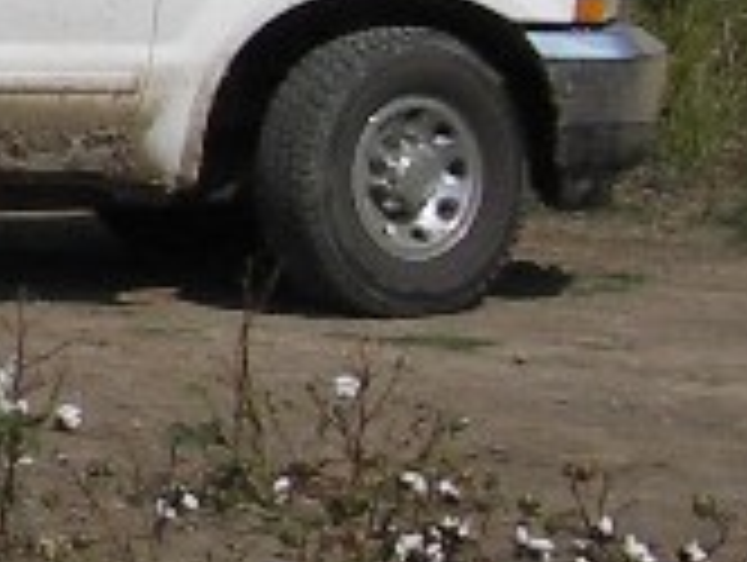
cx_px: -1413
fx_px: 5057
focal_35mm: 234
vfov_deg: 6.3
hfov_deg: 7.5
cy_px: -85
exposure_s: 1/400
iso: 50
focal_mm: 6.3
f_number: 6.6
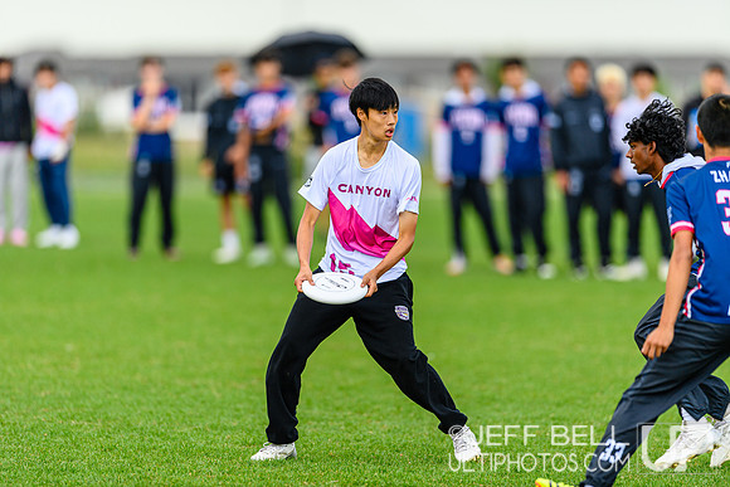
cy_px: 244
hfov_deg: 5.2
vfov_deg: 3.4
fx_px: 8113
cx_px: 365
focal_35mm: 400
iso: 250
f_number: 3.2
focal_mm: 400
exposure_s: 1/1250
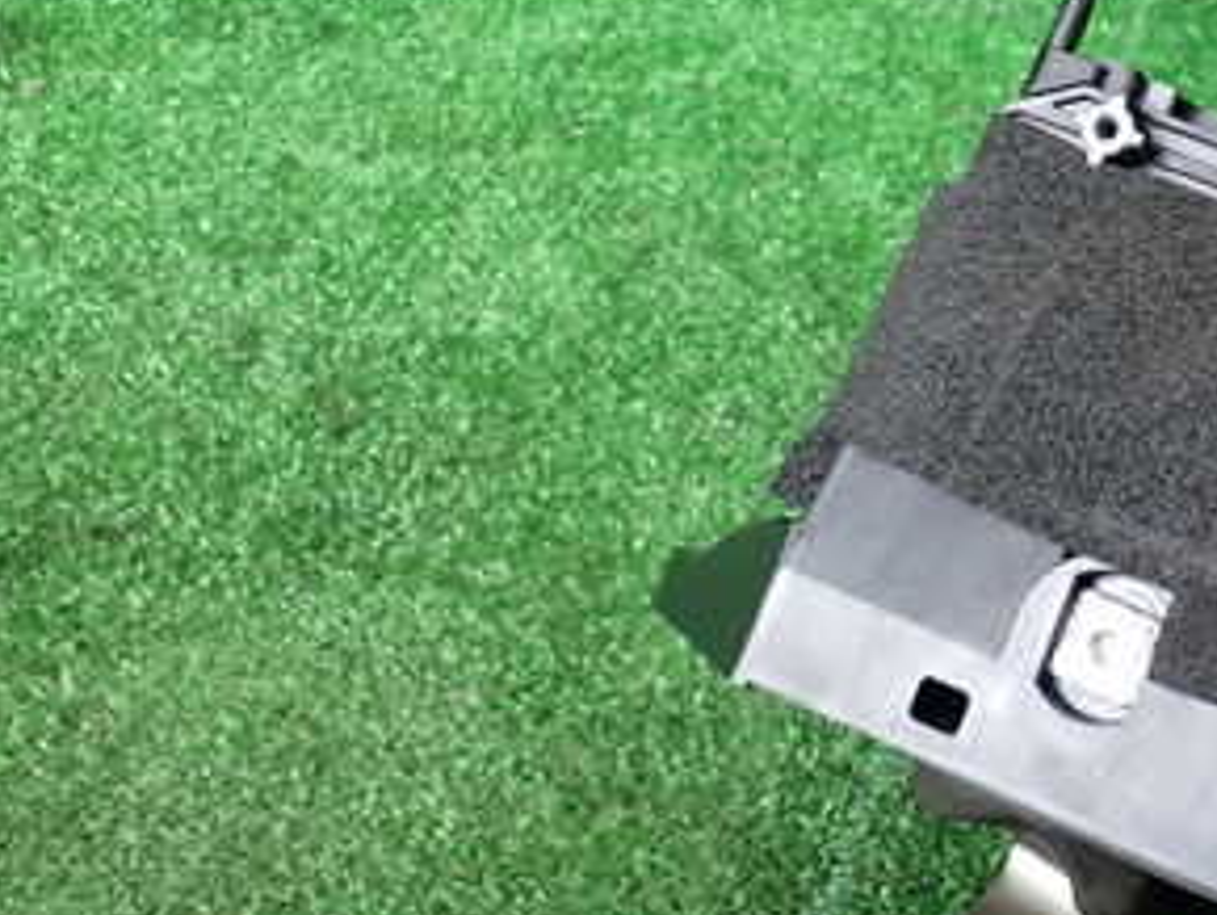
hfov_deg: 29.4
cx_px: 1171
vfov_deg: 23.7
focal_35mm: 62
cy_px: 478
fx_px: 2182
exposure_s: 1/50
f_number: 2.3
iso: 200
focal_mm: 5.4
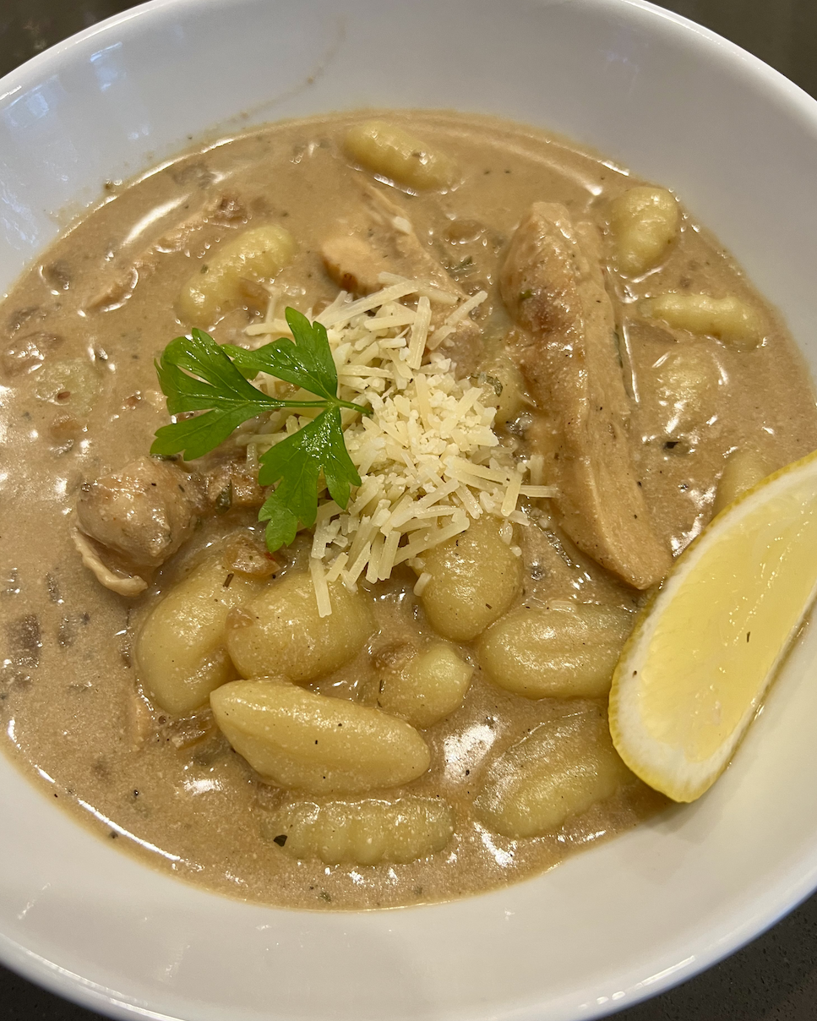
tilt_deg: -67.2
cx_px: 414
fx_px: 846
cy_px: 553
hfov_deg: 51.5
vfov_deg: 62.1
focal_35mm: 28
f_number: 1.5
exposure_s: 1/60
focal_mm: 5.7
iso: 125
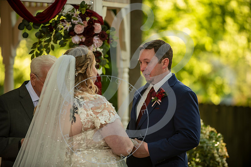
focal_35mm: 200
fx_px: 1395
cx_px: 126
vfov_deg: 6.9
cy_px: 84
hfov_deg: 10.3
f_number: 2.8
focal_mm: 200
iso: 160
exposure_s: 1/160
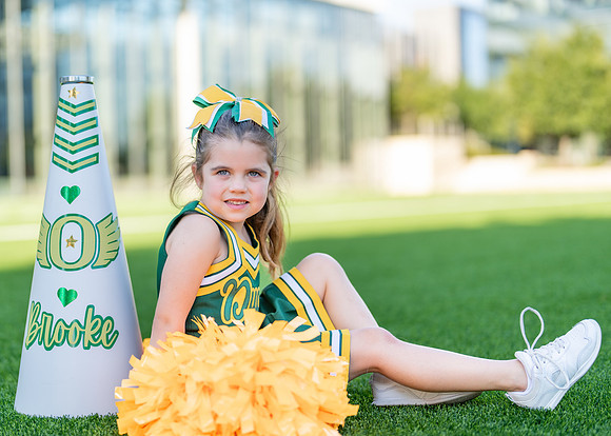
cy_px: 195
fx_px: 1066
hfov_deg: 31.9
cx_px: 241
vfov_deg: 23.1
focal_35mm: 61
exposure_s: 1/1600
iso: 100
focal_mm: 50
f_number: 1.2
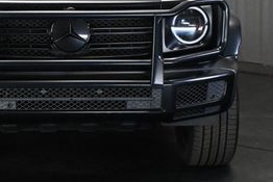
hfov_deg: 16.8
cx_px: 67
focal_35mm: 121
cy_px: -8
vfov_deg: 11.2
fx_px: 920
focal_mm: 33
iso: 3600
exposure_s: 1/60
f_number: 5
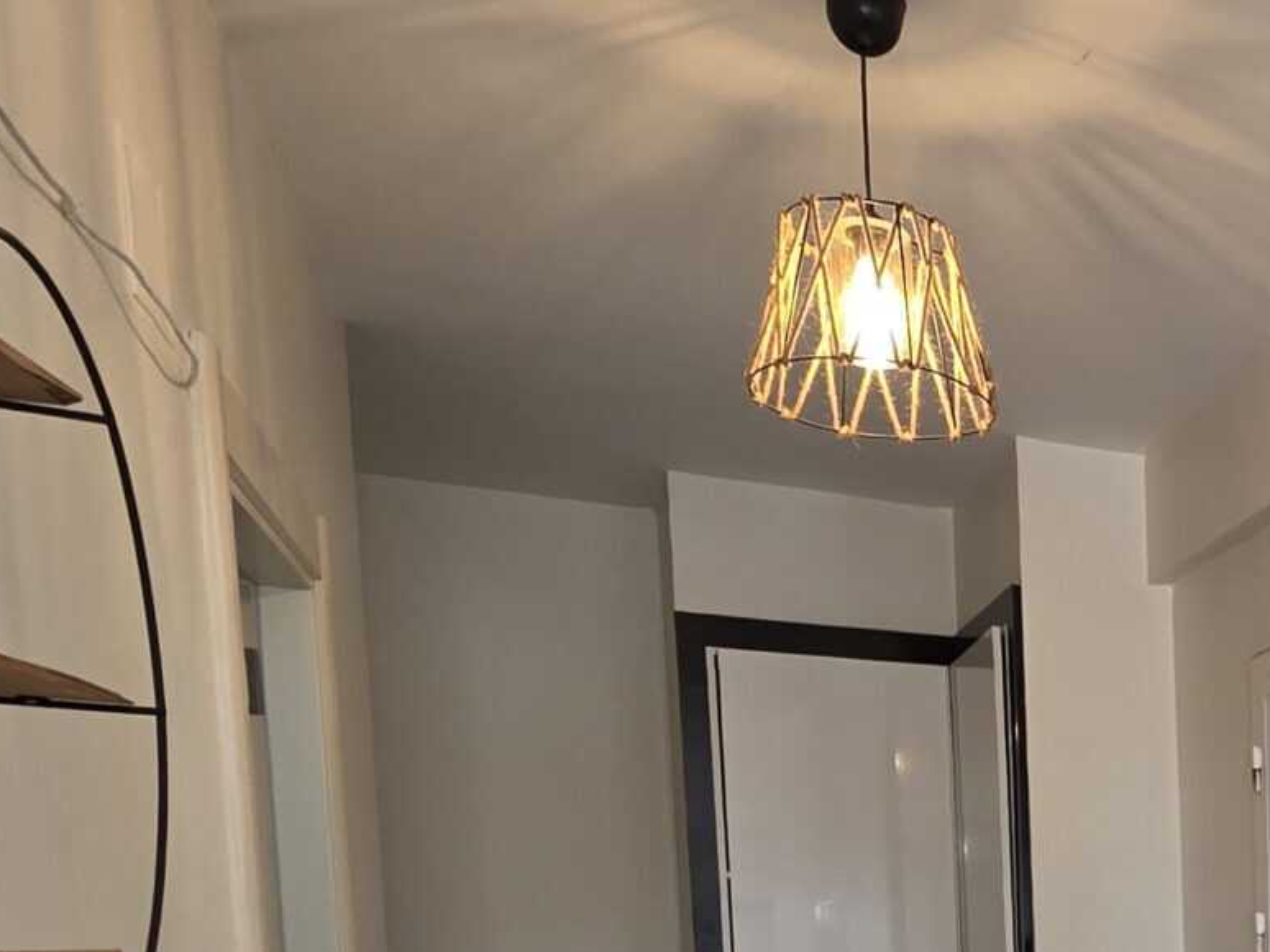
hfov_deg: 35.6
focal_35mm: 43
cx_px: 1477
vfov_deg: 29.2
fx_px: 1577
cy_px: 1129
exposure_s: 1/100
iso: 160
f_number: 1.9
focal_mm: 2.2
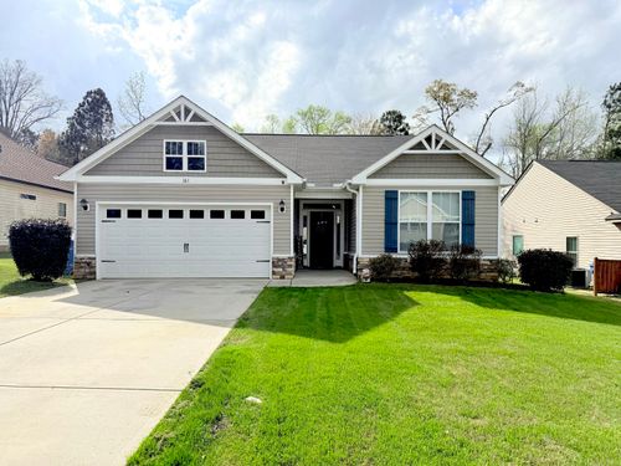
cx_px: 310
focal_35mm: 24
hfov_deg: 71.6
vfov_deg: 56.8
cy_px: 233
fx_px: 431
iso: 100
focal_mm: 6.76
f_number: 1.78
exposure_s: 1/6711
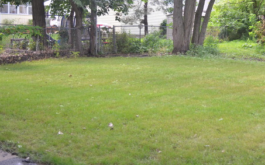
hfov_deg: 35.8
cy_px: 55
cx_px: 183
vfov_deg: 23.0
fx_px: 404
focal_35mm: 56
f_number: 4.2
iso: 400
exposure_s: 1/60
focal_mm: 26
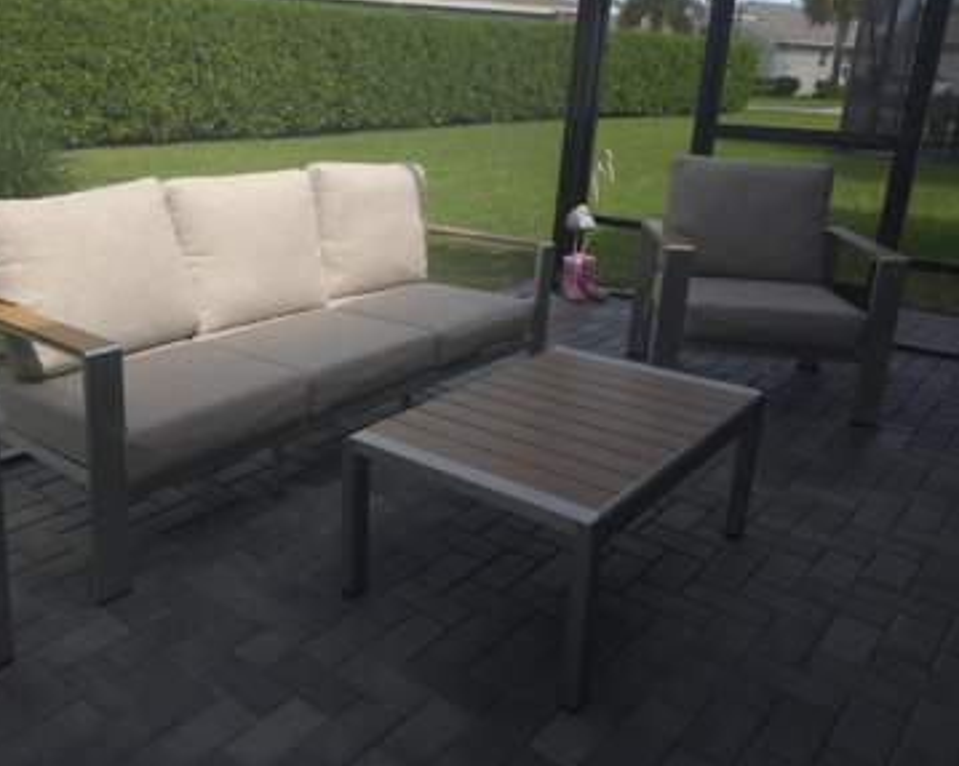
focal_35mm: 30
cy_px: 330
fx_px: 851
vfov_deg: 48.3
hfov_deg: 57.5
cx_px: 321
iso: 10
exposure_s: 1/232
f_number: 1.4
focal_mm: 6.5
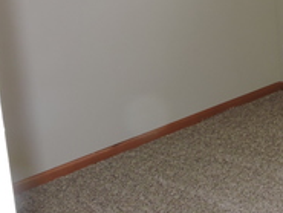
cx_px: 482
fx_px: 679
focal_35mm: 83
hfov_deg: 19.0
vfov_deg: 17.2
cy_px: -20
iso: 160
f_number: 3.3
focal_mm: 4.3
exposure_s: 1/30
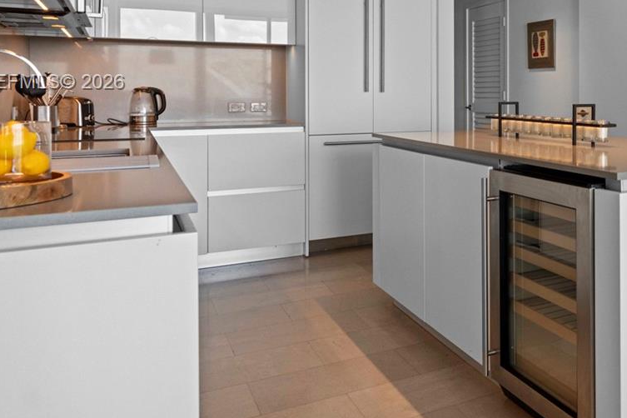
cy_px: 83
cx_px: 531
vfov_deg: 37.5
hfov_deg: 51.1
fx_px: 592
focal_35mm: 34
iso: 1000
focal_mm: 16
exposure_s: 1/30
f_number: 5.6
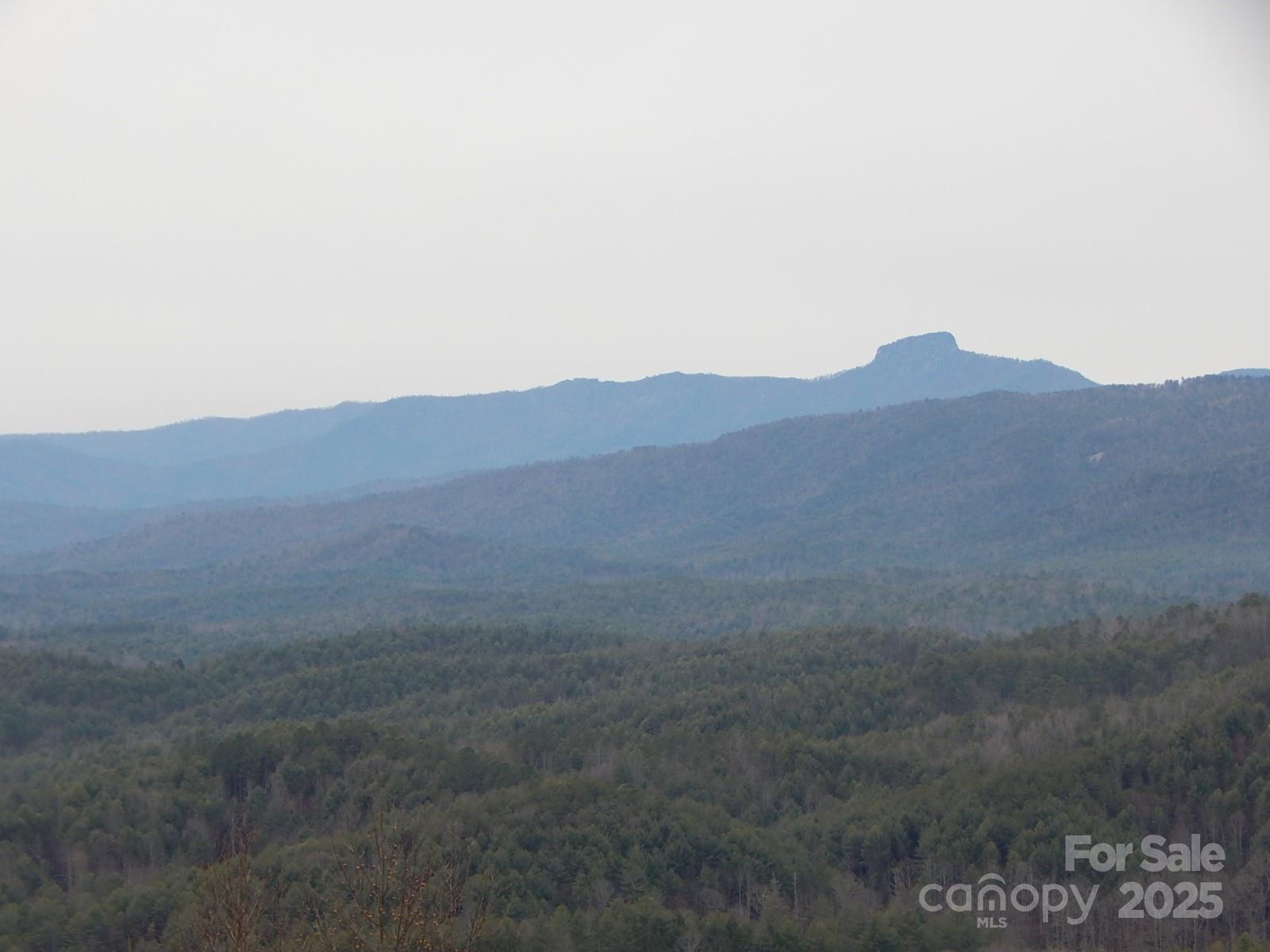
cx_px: 635
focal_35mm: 141
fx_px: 5173
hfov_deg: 14.0
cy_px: 476
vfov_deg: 10.5
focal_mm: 25.3
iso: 125
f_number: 4.9
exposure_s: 1/100
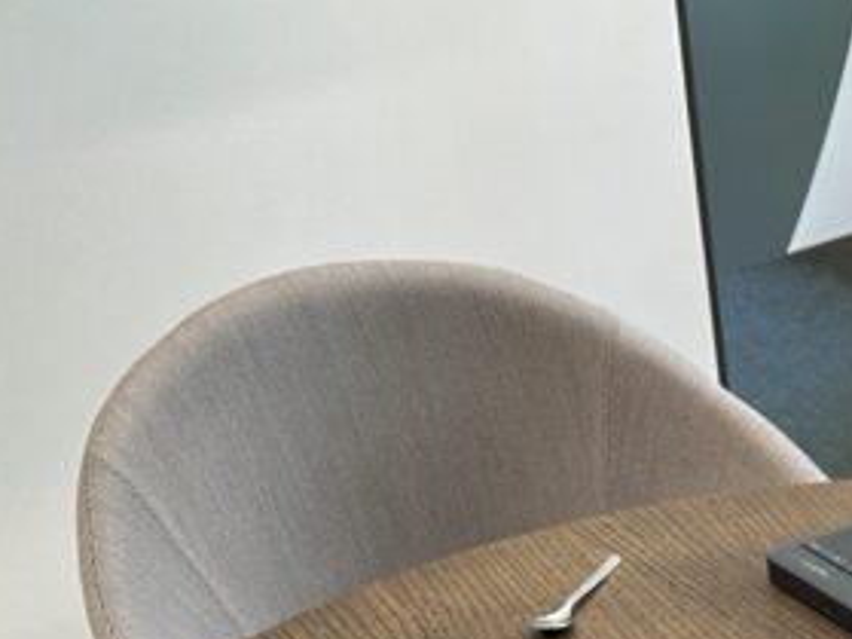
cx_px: 1109
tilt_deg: -39.5
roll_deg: +0.5
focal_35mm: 88
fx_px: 2165
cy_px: 1049
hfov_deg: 20.4
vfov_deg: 15.1
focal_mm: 6.86
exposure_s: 1/100
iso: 100
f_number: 1.78
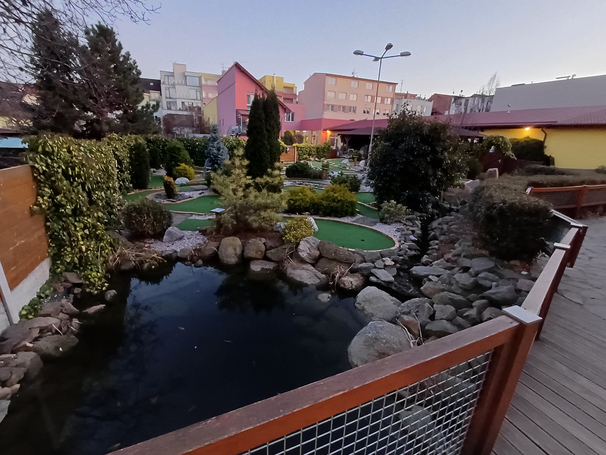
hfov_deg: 94.5
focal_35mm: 16
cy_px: 228
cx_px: 303
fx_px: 280
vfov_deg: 78.1
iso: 640
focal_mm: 1.64
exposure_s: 1/20
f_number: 2.2
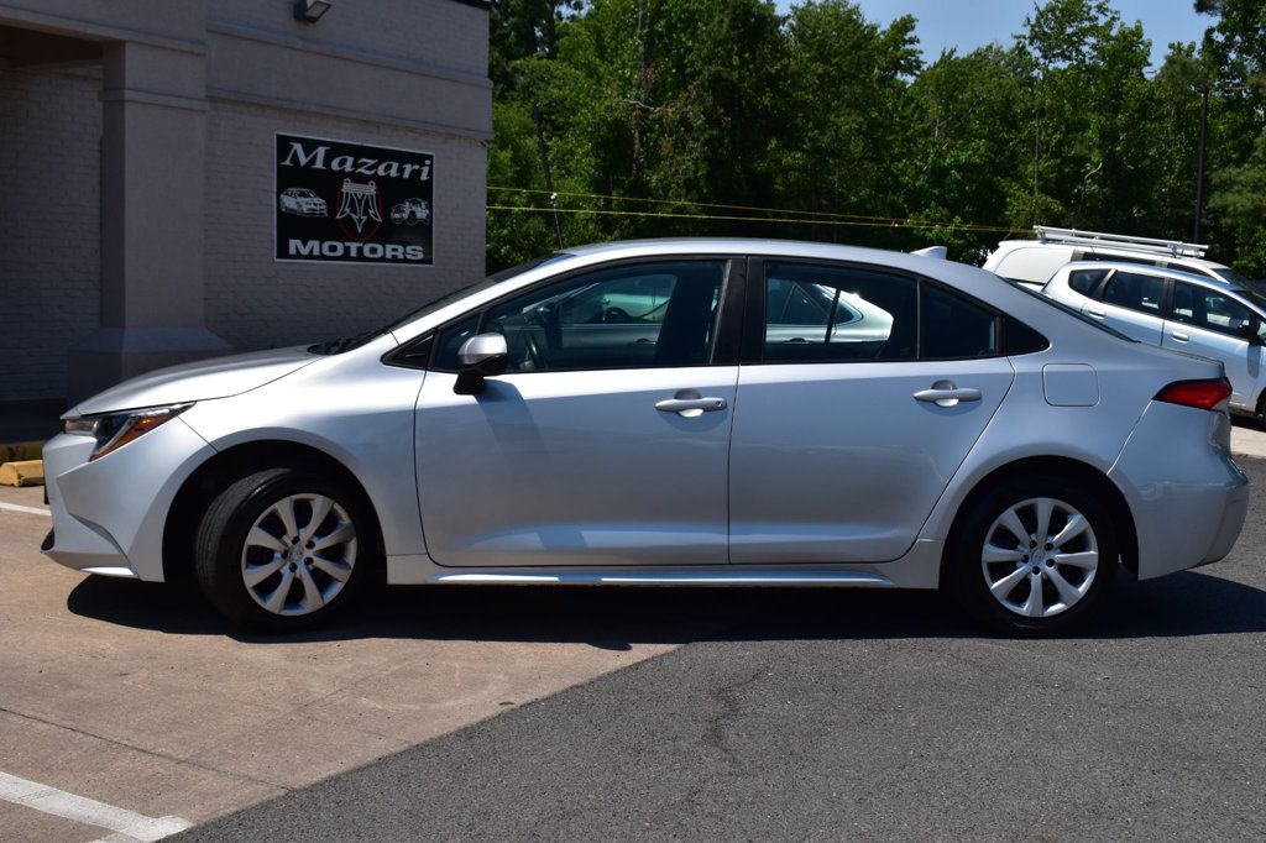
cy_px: 422
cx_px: 633
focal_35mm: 44
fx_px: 1529
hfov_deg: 45.0
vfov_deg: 30.8
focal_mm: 29
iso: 200
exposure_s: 1/640
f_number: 11
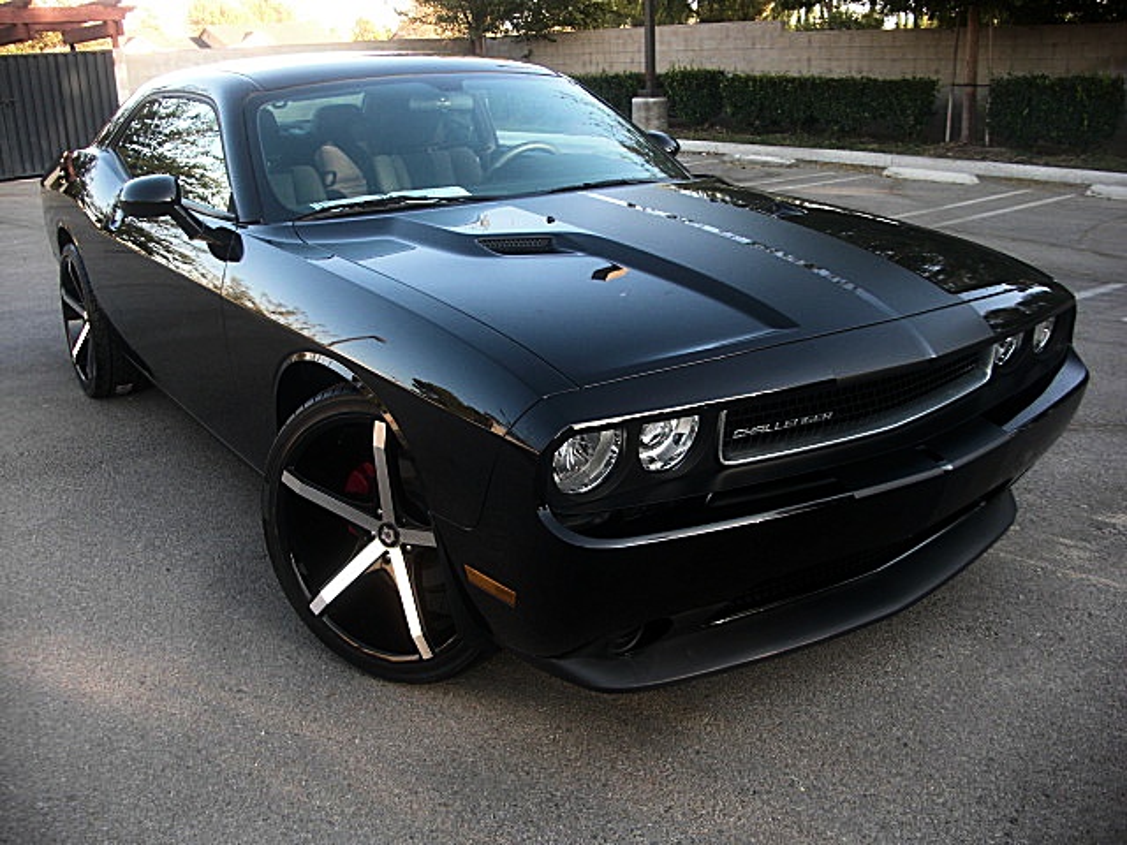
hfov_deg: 51.4
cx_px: 564
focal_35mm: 36
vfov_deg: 39.7
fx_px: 1172
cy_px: 422
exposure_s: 1/60
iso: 50
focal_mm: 6.3
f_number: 2.8
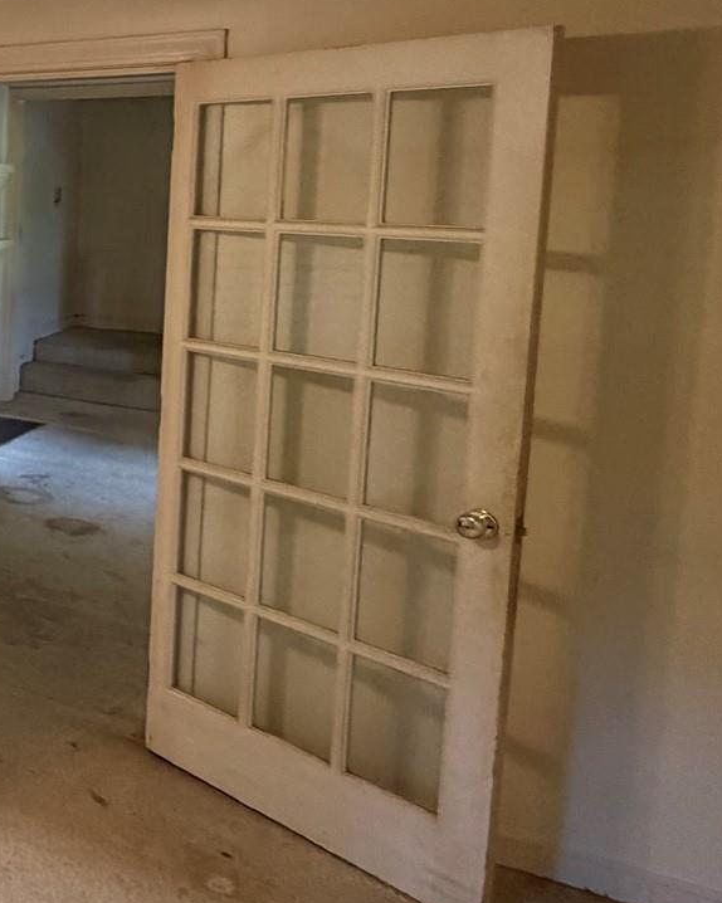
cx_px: -360
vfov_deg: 45.8
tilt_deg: -1.6
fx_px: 1042
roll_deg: +1.1
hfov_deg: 27.0
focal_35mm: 39
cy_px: 273
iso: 250
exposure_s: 1/60
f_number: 2.2
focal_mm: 2.22
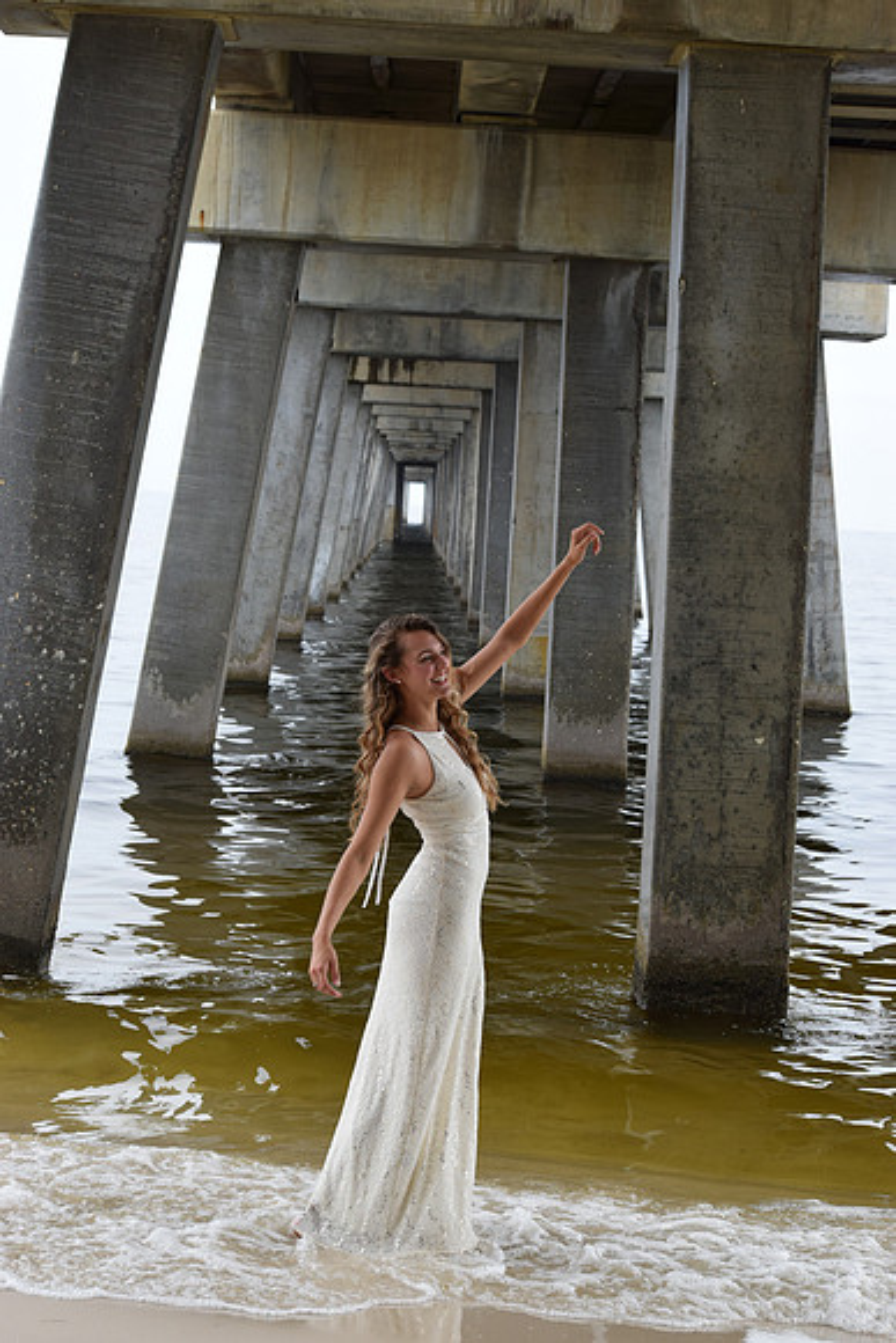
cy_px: 672
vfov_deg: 24.6
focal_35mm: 82
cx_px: 448
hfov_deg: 16.6
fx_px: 3078
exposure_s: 1/250
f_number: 8
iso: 400
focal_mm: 55
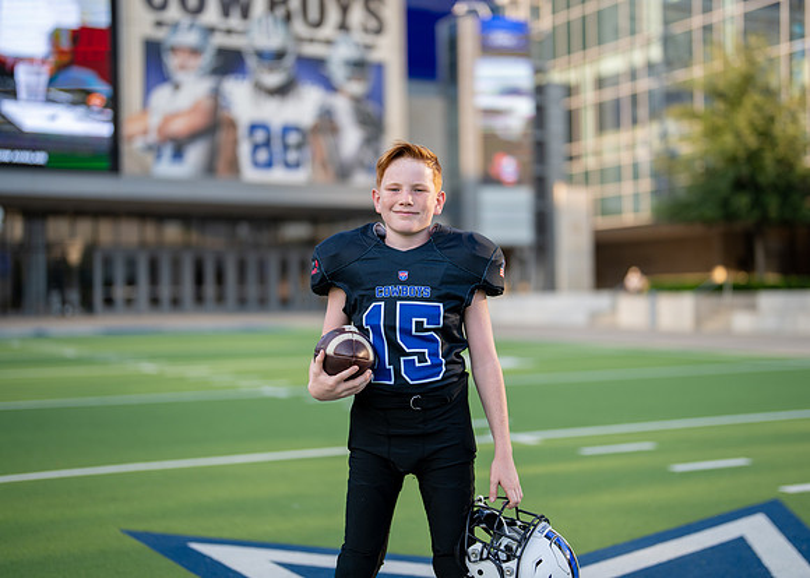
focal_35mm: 54
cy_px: 284
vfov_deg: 26.2
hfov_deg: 36.0
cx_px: 441
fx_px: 1245
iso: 100
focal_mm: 50
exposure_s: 1/2000
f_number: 1.2
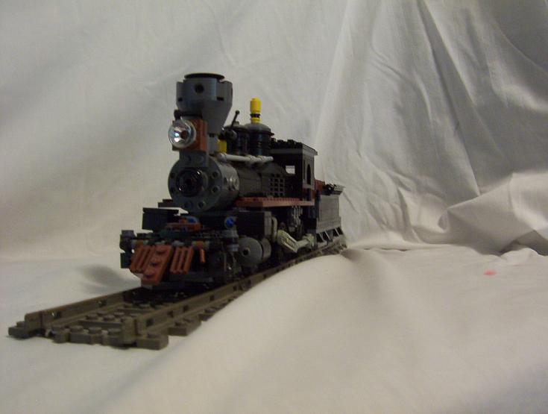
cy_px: 207
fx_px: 571
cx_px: 274
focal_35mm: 36
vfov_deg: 39.8
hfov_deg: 51.2
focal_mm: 5.54
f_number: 2.76
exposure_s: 1/16.1
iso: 200
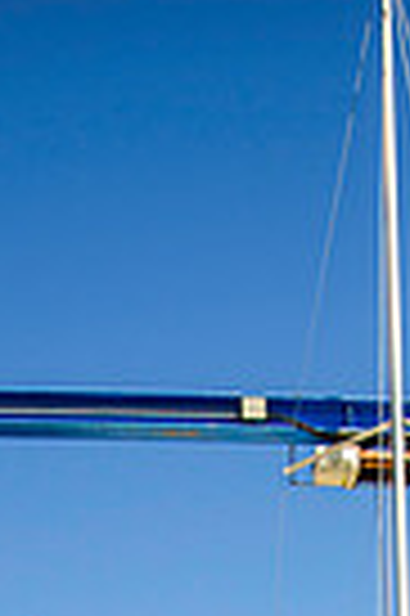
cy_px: 980
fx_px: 1353
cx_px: 219
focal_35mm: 79
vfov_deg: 20.9
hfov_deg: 17.2
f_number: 5
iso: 320
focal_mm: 24
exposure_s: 1/2000
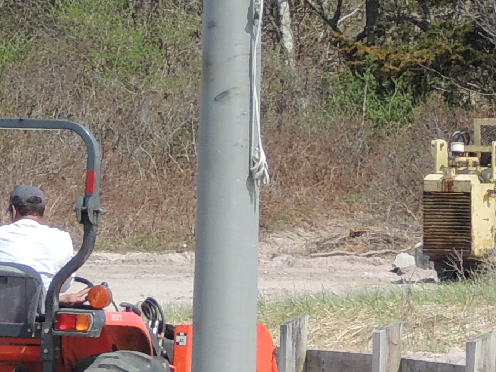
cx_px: 134
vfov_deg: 2.4
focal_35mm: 611
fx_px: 8756
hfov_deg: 3.2
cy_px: -65
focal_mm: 21.4
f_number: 4.2
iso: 100
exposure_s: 1/500
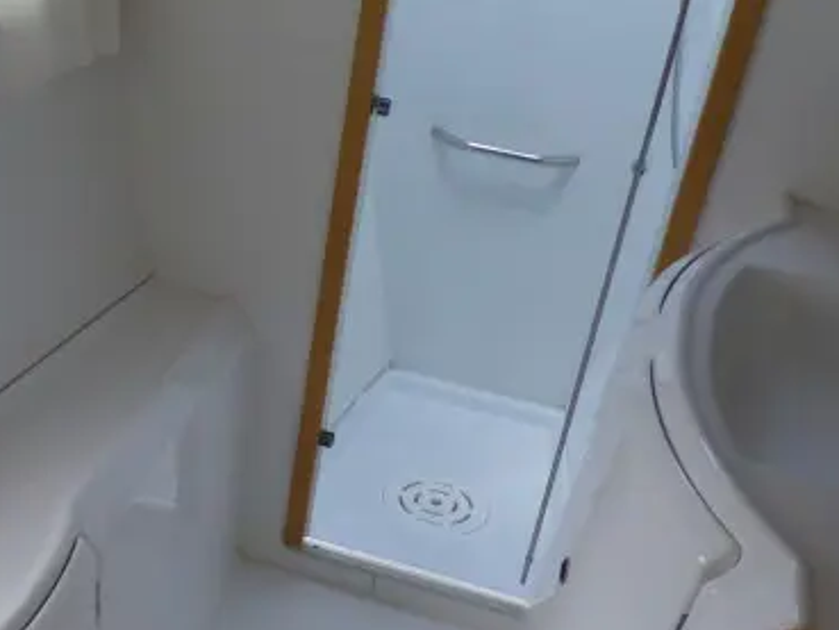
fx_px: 1261
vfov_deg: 27.9
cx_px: 189
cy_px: 423
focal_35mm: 52
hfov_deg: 35.8
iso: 250
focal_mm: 4.3
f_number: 3.3
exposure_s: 1/60
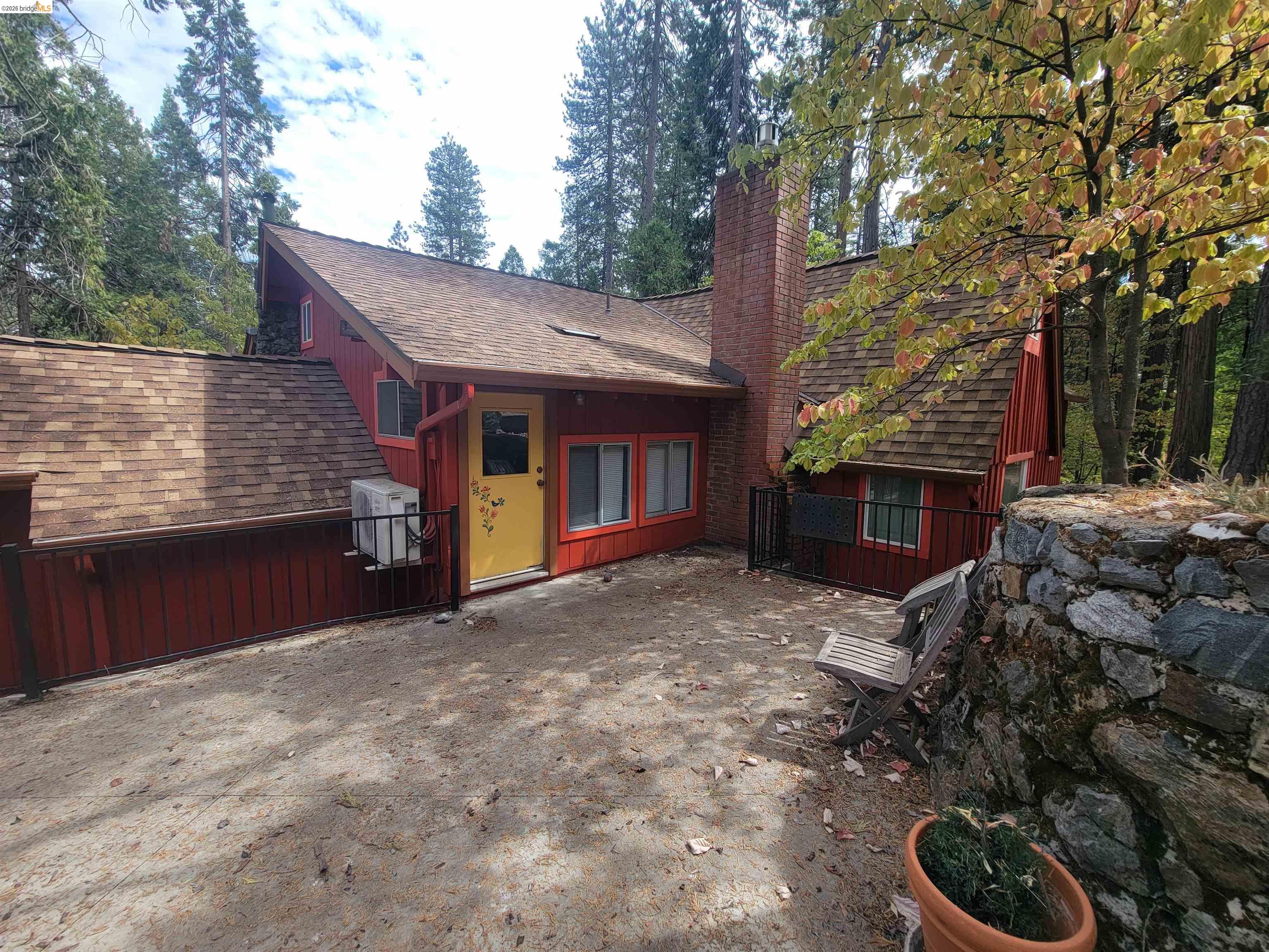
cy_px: 476
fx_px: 477
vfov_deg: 89.9
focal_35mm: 13
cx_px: 634
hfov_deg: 106.2
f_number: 2.2
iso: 50
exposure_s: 1/686
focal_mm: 2.2
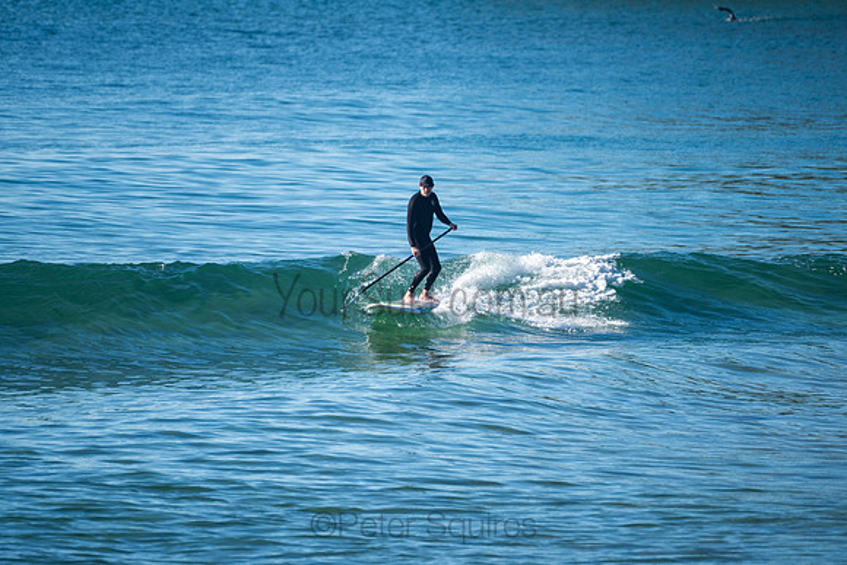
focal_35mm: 599
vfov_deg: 2.3
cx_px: 433
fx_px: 14085
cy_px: 276
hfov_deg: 3.4
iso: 80
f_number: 5.6
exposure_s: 1/500
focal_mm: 500
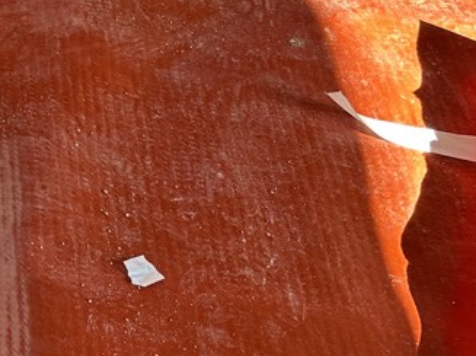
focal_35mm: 88
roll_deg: +2.3
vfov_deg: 16.4
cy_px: -1
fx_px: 1210
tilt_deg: -44.7
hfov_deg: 18.2
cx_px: -345
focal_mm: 6.86
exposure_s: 1/160
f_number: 1.78
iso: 100
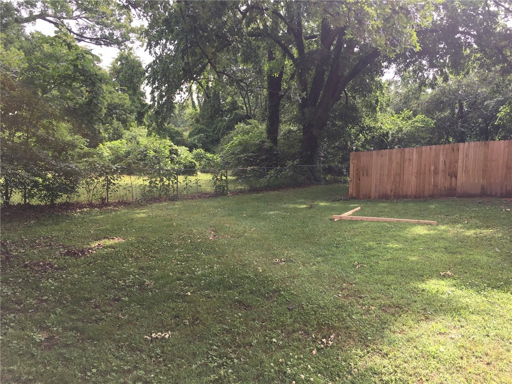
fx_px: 429
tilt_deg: -5.0
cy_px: 192
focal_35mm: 29
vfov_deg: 48.2
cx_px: 256
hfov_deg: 61.7
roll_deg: -1.1
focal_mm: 4.15
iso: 25
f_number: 2.2
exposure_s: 1/371
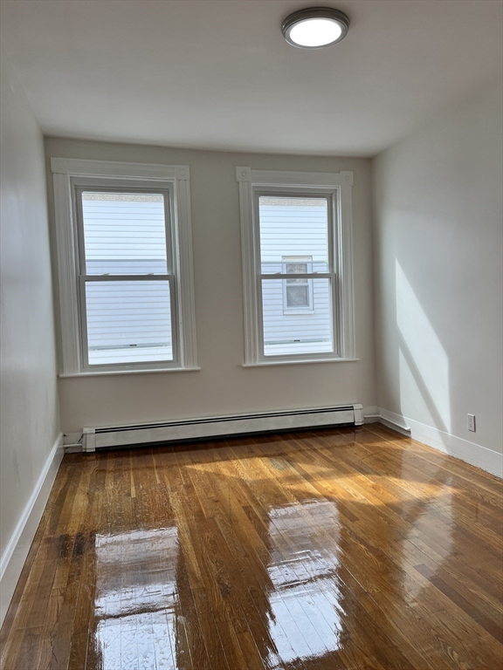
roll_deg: +1.8
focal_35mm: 26
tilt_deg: -3.2
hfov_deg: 53.1
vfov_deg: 67.3
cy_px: 335
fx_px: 504
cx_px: 252
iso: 50
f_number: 1.6
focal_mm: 5.1
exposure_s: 1/427
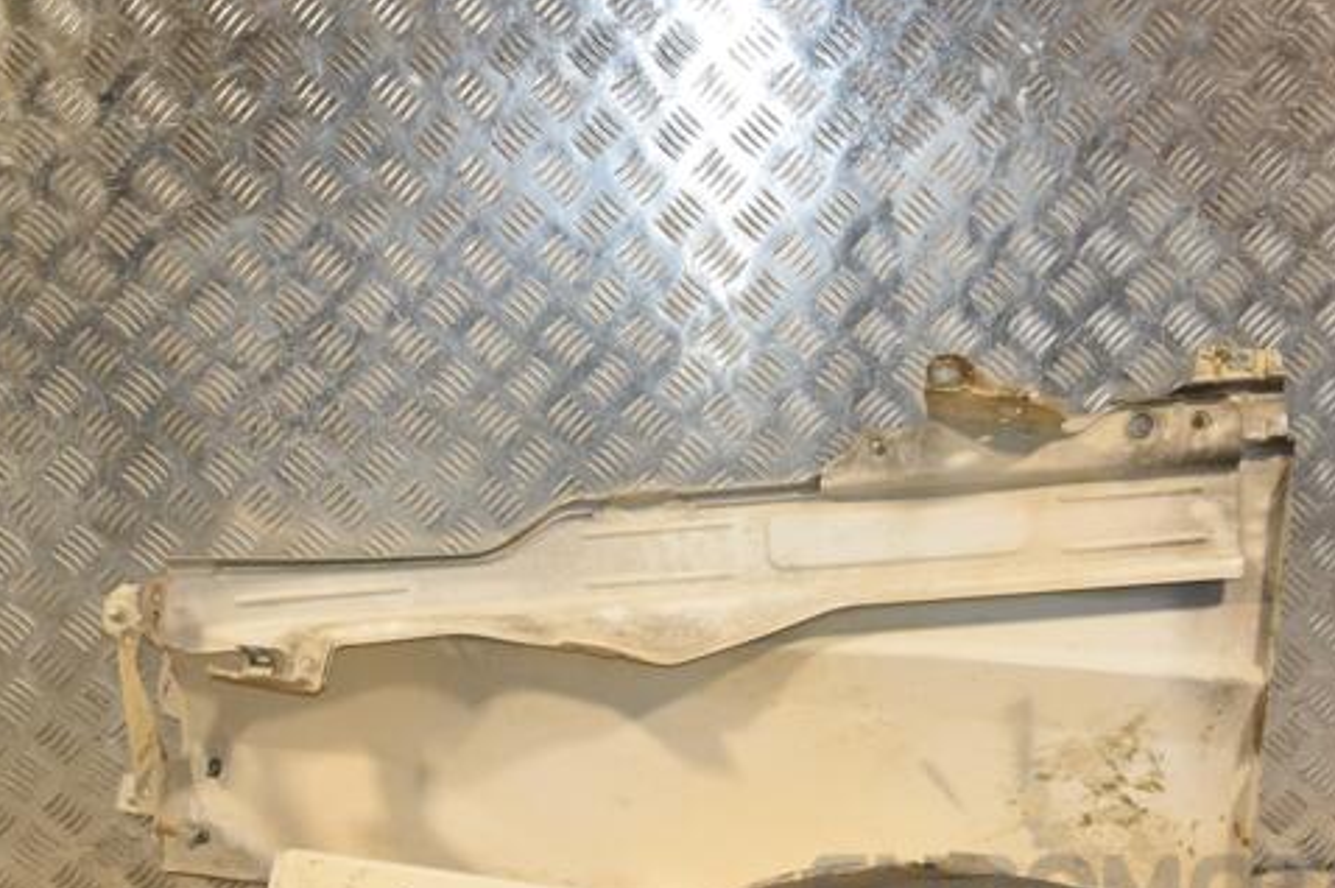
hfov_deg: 40.3
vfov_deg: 27.4
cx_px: 760
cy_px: 525
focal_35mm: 49
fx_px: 1816
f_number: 7.1
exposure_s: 1/200
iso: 800
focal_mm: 26
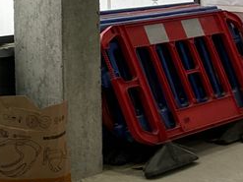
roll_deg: +0.5
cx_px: -123
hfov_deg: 15.5
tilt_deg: -0.8
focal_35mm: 117
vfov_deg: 12.3
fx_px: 821
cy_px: -58
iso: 80
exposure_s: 1/50
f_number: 1.5
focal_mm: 5.7
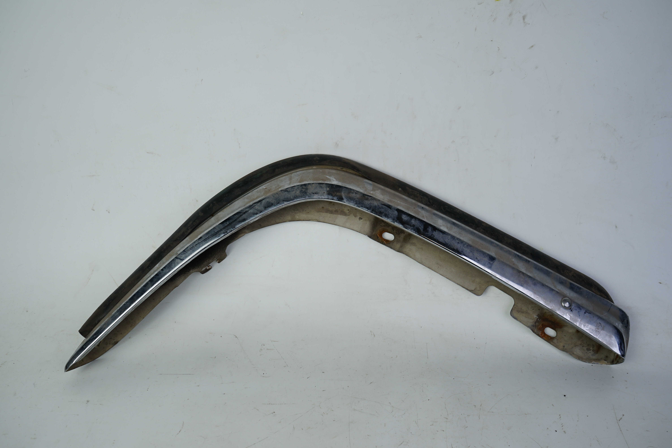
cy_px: 224
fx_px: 523
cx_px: 336
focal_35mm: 28
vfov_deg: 46.4
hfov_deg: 65.5
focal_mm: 28
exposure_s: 1/160
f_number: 8
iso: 200
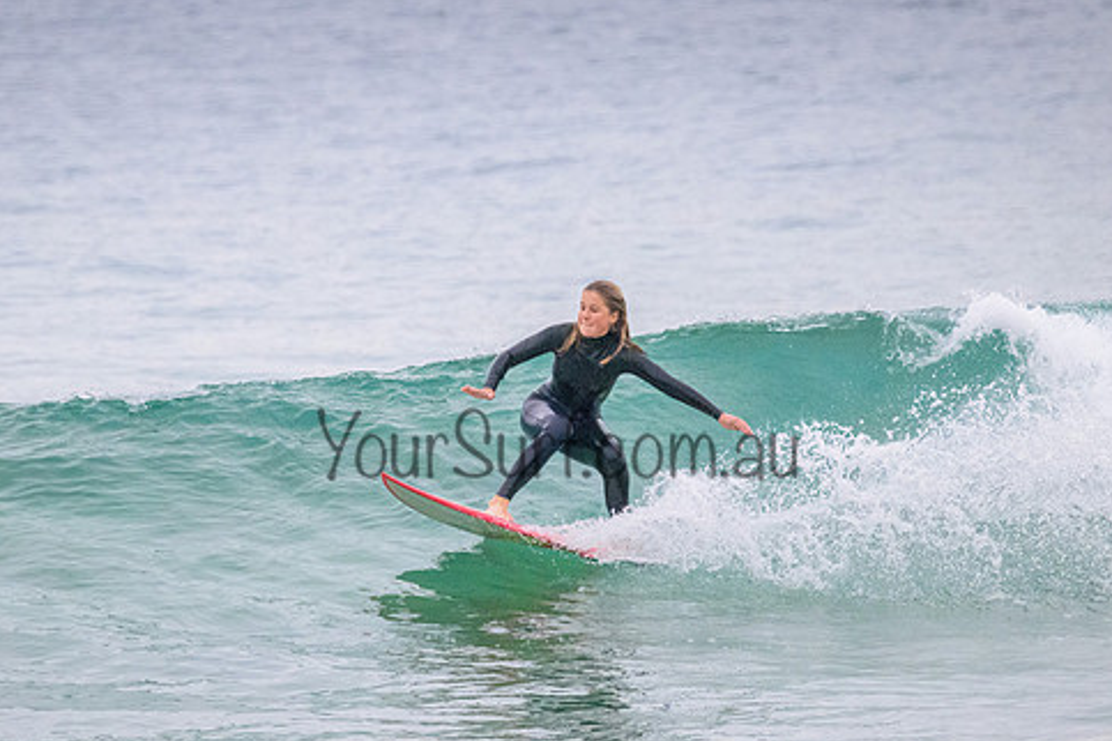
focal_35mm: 961
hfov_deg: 2.1
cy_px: 425
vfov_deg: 1.4
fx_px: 29682
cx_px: 555
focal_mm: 800
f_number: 11
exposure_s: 1/1250
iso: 8000
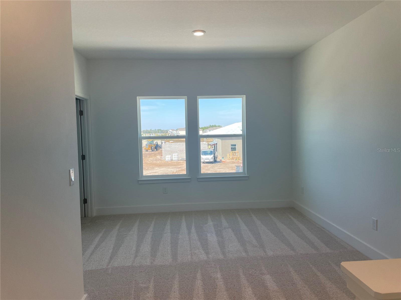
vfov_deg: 53.1
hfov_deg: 67.3
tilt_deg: -2.7
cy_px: 150
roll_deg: +1.9
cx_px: 200
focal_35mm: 26
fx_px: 301
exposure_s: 1/247
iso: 32
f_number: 1.6
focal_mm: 4.2
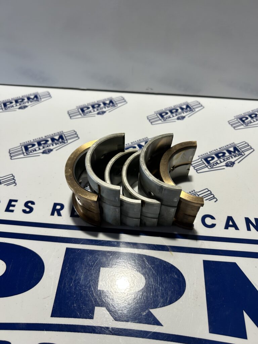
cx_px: 129
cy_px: 172
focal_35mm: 26
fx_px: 258
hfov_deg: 53.1
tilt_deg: -52.1
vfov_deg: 67.3
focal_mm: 5.7
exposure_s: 1/253
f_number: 1.5
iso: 40
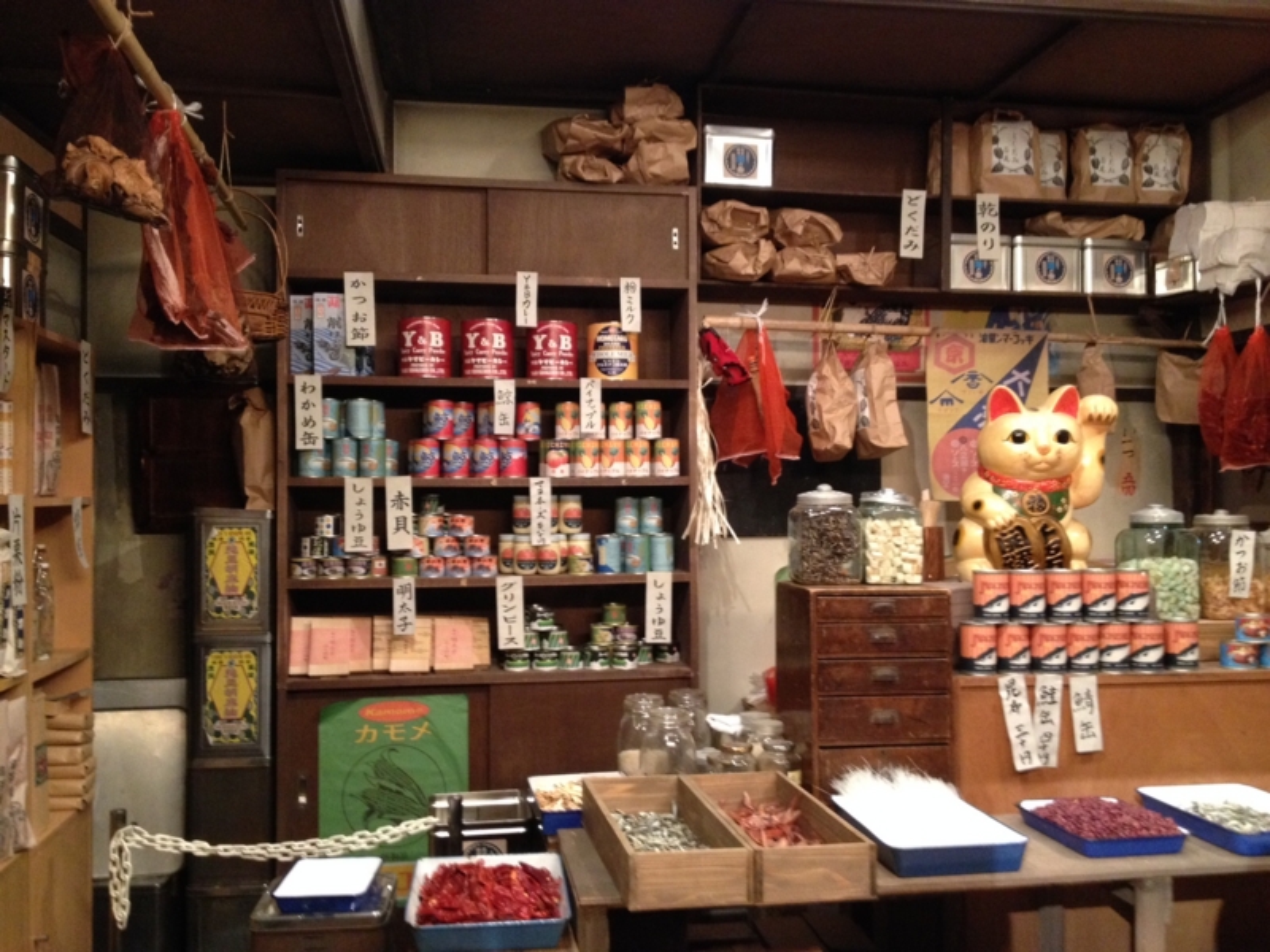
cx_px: 635
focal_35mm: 35
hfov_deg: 52.6
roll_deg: -0.1
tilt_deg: -1.1
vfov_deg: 40.7
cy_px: 476
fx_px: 1284
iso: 320
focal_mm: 4.28
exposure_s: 1/20
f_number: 2.4
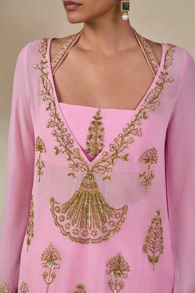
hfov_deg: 19.5
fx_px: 569
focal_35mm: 70
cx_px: 98
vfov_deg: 28.8
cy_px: 146
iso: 250
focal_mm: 70
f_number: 5.6
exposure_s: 1/160
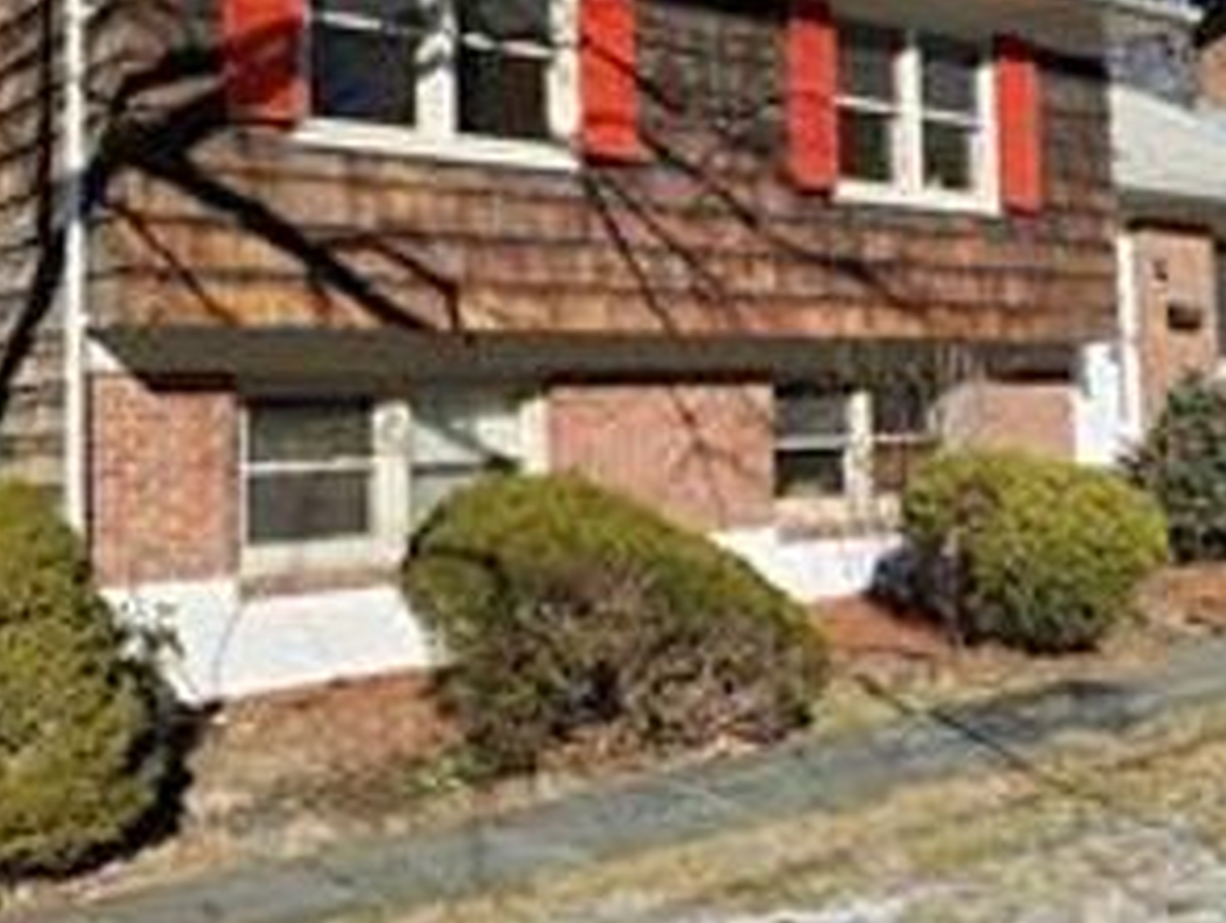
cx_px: 744
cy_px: 243
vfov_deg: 32.4
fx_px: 1560
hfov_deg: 42.7
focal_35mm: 44
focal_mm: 4.3
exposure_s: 1/1379
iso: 50
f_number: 2.4
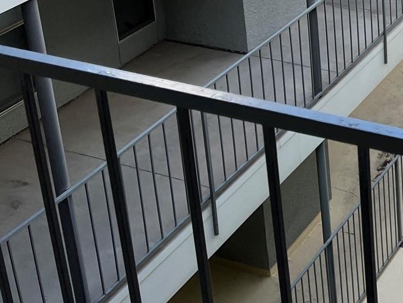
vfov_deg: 18.1
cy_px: -74
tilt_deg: -18.1
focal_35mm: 77
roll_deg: +0.9
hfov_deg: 23.0
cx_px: 497
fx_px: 896
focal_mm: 5.7
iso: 50
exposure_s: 1/714
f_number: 1.5
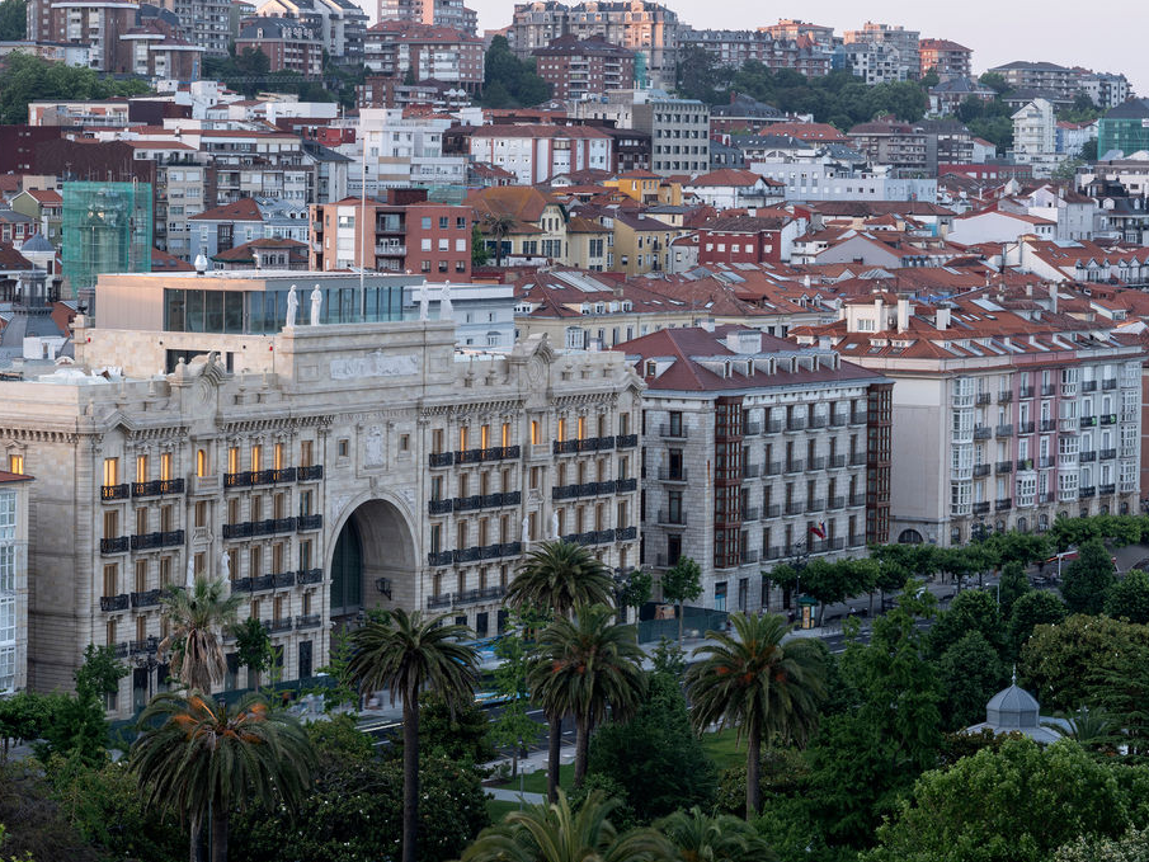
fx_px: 4083
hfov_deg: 16.0
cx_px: 441
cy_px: 353
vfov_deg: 12.0
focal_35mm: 123
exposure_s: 1/1.67
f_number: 22
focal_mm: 110
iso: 125
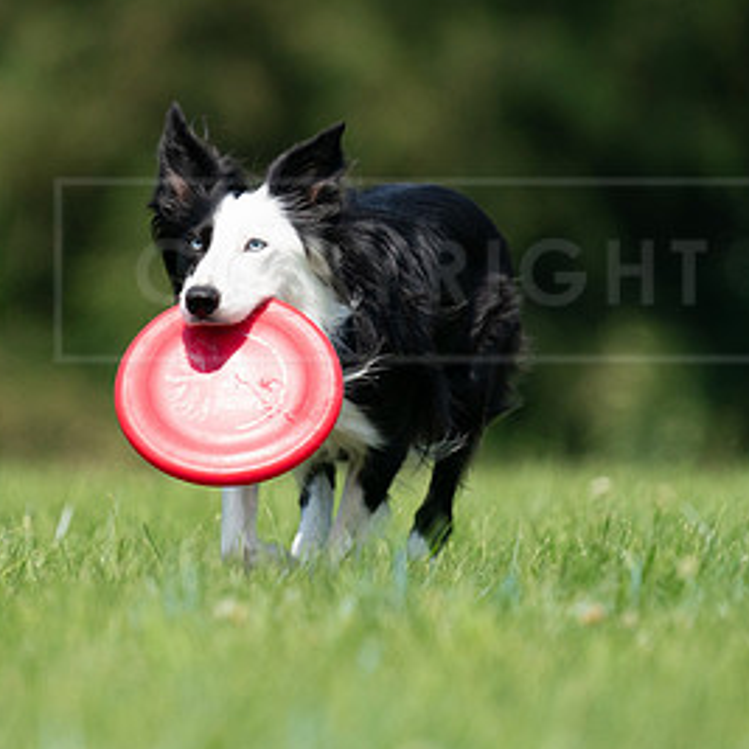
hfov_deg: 1.6
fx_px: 27124
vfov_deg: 1.6
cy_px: 318
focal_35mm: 1108
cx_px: 323
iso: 1250
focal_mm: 600
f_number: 6.3
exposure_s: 1/4000
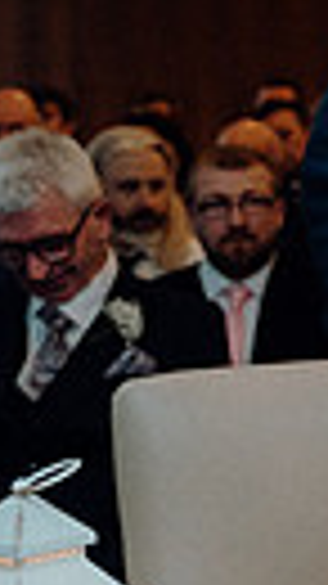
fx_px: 2524
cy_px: 322
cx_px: 1110
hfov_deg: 6.5
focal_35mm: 163
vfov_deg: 13.2
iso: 2500
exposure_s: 1/160
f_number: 3.5
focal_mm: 35
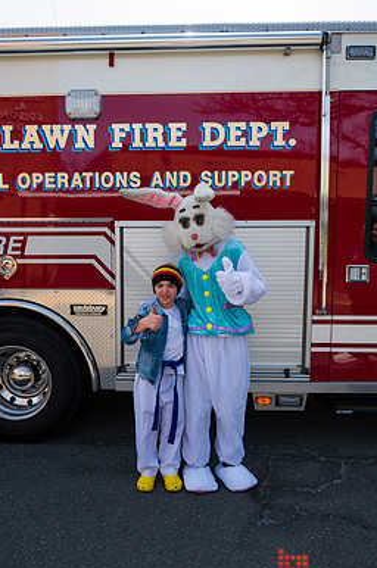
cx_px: 161
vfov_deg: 65.5
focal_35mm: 28
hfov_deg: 46.1
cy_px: 293
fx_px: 441
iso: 200
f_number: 4
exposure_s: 1/2500
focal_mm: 24
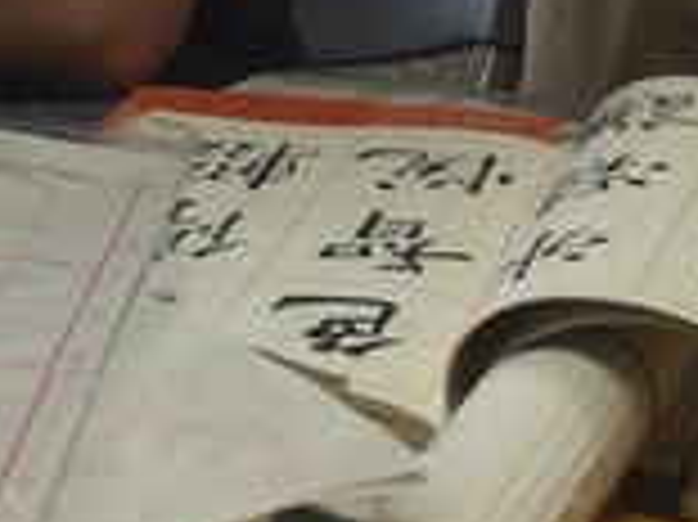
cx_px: -50
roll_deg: -2.4
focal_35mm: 131
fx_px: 2639
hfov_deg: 14.7
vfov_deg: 10.6
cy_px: -430
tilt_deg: -8.2
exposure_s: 1/40
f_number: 2.2
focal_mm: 4.15
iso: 32
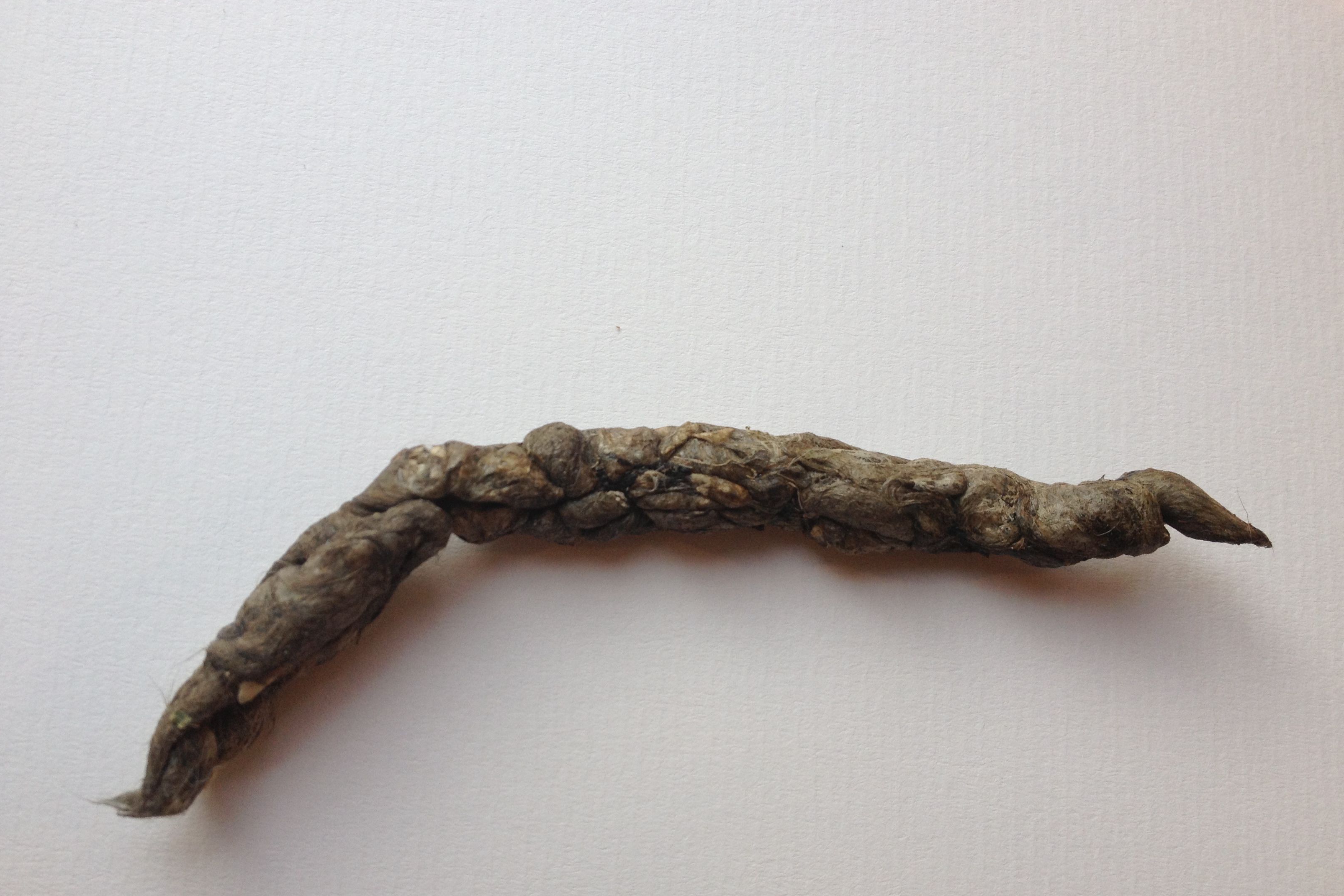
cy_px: 511
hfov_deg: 51.9
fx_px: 1381
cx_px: 675
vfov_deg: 35.9
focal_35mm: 37
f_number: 2.4
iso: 50
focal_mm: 4.28
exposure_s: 1/139
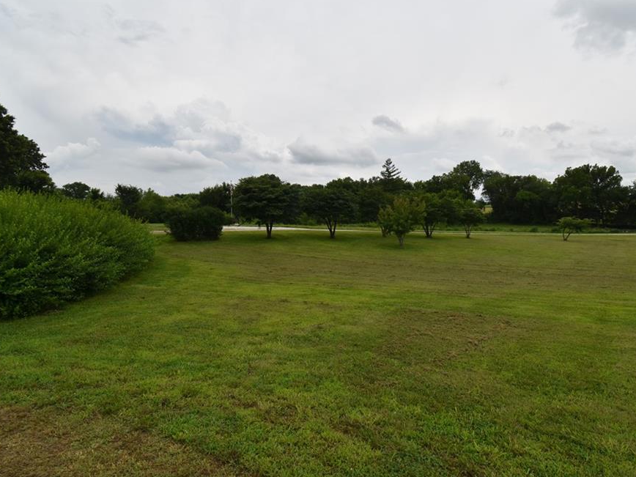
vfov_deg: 74.7
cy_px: 234
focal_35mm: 17
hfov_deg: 91.0
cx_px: 330
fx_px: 312
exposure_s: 1/400
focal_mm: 10
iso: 200
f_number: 10
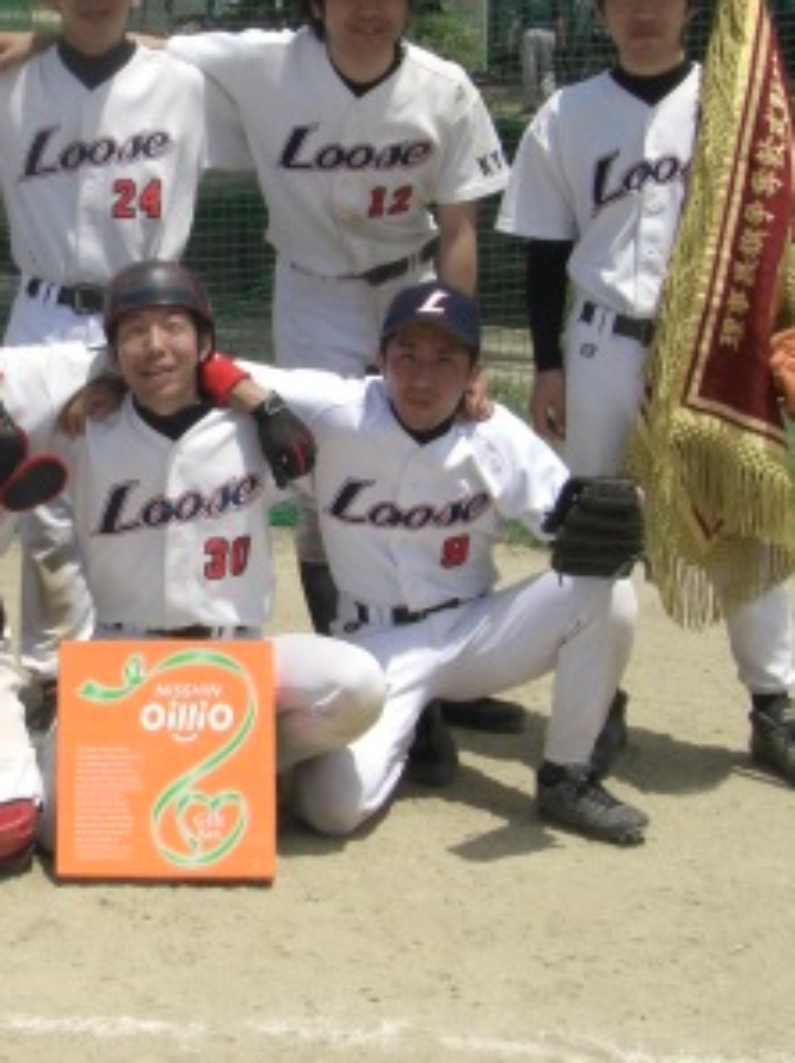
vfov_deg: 23.6
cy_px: 276
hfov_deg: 17.7
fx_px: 2516
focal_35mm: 82
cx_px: 97
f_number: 4.6
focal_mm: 6.3
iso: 64
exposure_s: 1/500
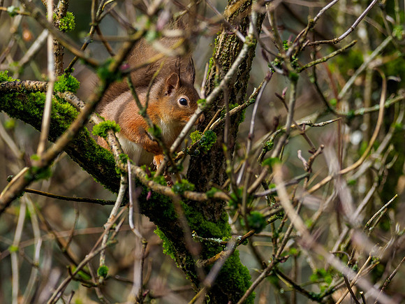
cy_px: 82
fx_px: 11113
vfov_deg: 1.6
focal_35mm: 950
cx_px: 182
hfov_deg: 2.1
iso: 320
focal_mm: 300
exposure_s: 1/640
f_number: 4.5
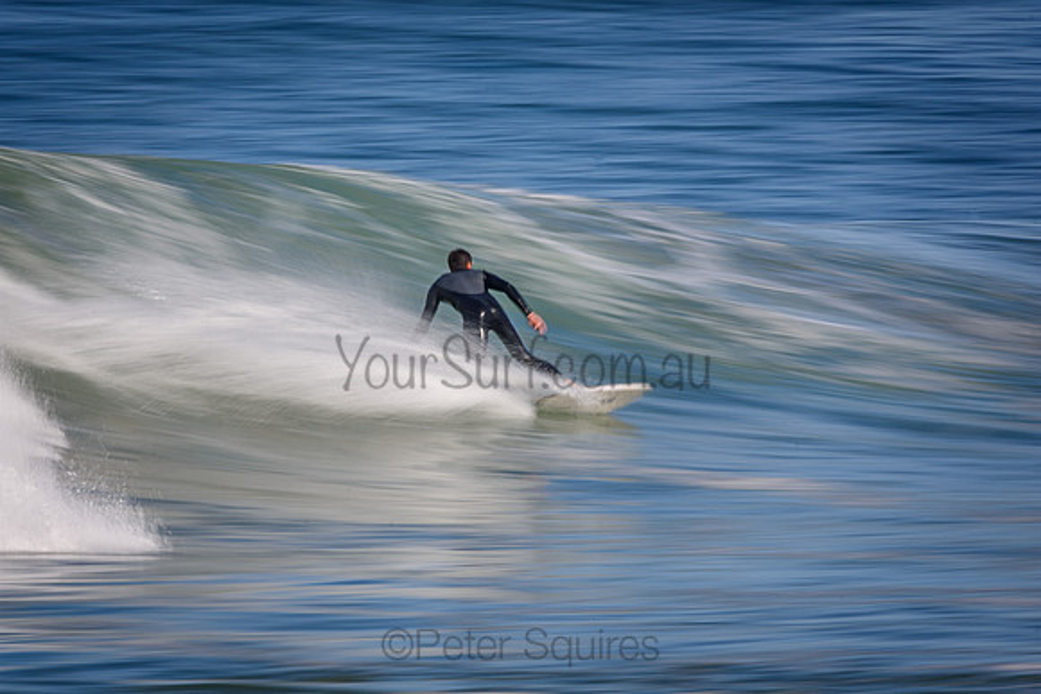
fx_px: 21692
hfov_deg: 2.7
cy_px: 347
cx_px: 520
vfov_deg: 1.8
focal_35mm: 750
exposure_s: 1/20
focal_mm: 500
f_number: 20
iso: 100
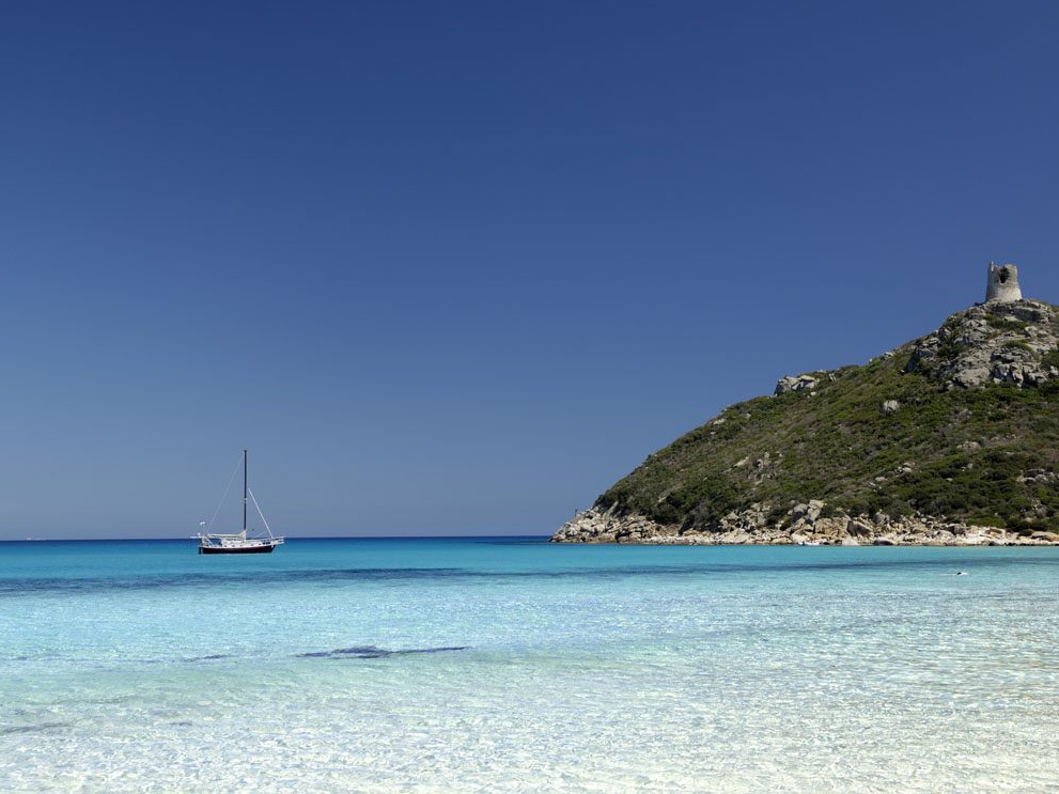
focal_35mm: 46
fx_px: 1407
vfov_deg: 31.5
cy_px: 394
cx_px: 551
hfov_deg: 41.2
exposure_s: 1/50
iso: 100
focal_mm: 28
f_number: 8
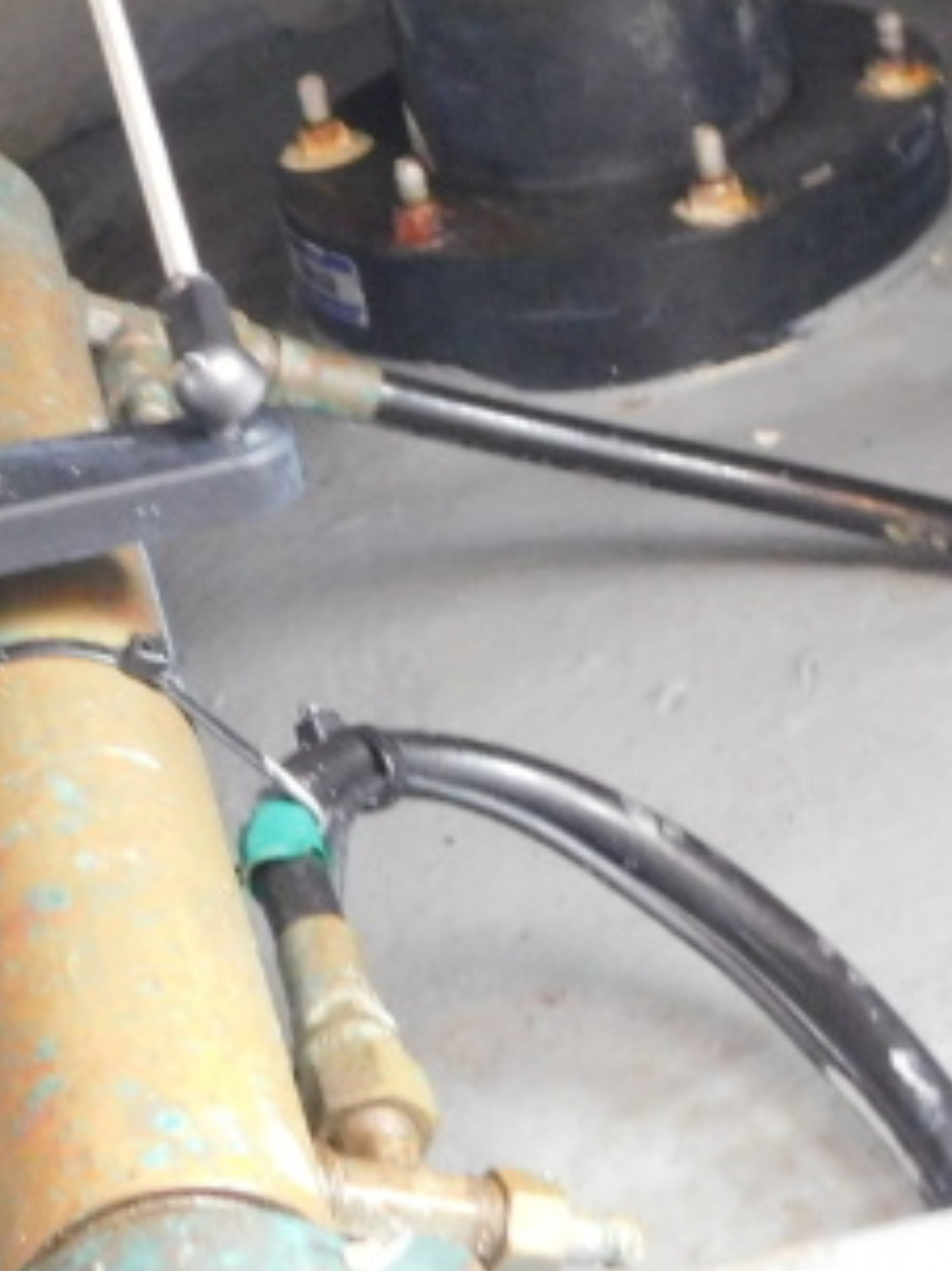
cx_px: -21
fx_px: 3486
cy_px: 550
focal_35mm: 95
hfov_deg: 15.3
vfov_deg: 20.6
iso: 800
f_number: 3.5
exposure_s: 1/5
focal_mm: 6.3
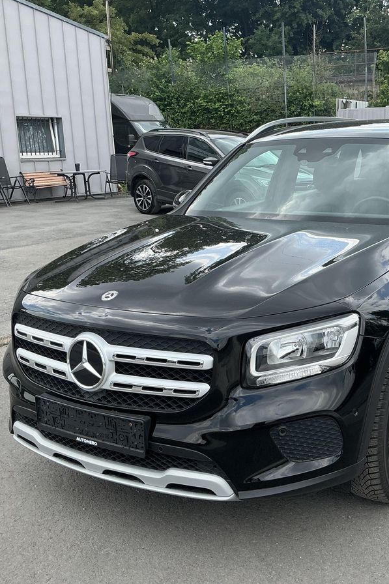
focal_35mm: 39
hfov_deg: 33.3
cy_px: 291
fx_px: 632
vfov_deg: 49.6
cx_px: 307
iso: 25
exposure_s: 1/478
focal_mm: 3
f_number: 1.8
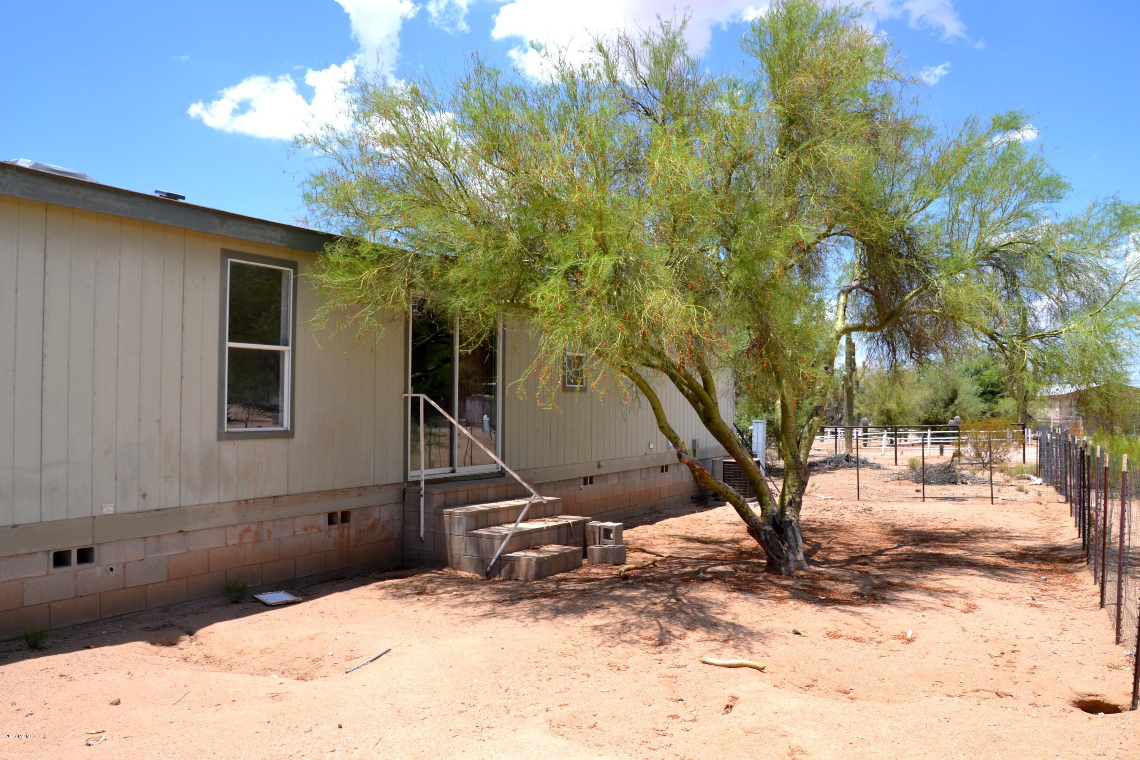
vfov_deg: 43.6
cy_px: 380
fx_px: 950
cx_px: 570
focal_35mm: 30
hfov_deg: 61.9
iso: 100
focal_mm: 20
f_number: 8
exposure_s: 1/250
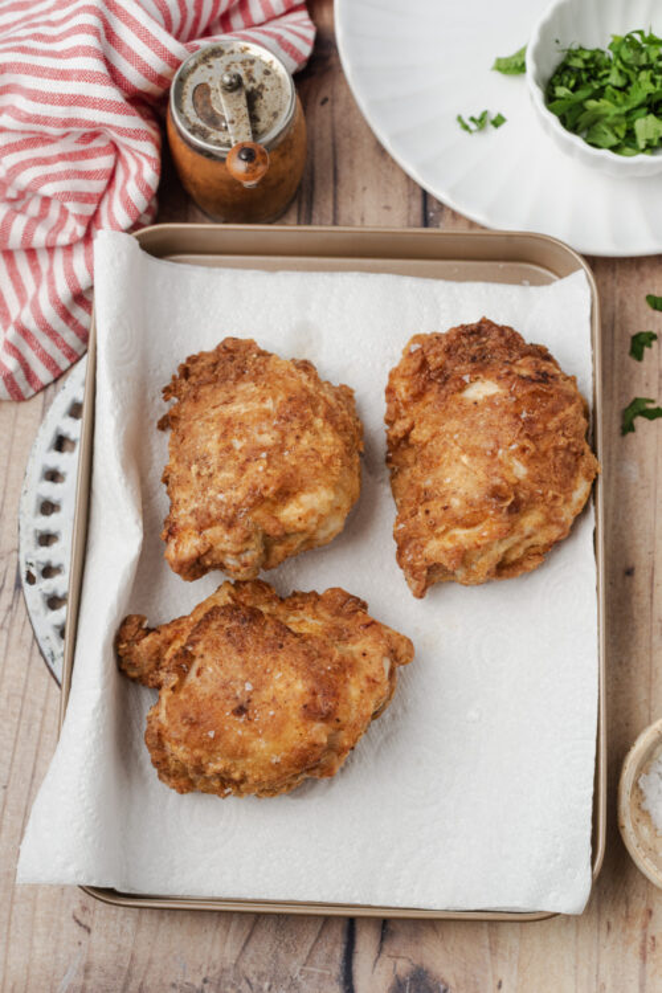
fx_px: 1379
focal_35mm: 50
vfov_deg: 39.6
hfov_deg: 27.0
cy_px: 496
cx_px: 331
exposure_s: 1/20
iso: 320
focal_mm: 50
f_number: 8
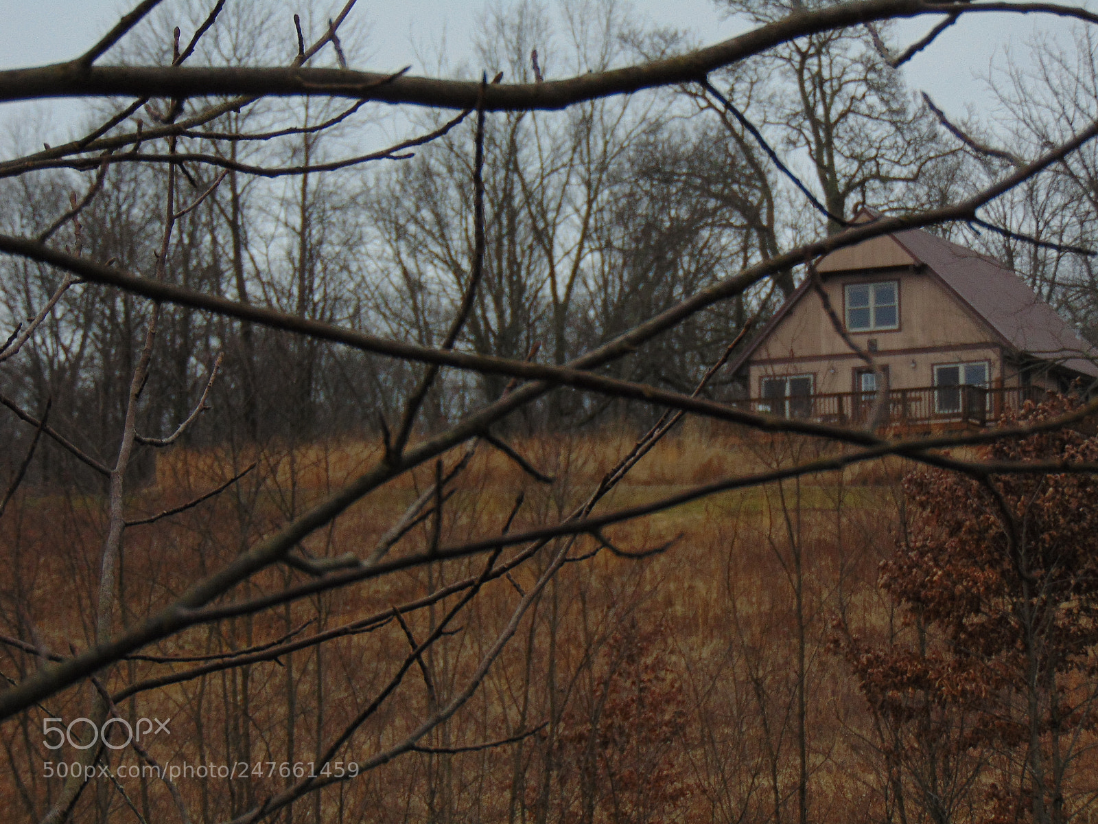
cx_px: 549
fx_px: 4219
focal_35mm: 133
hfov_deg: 14.8
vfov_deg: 11.1
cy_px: 412
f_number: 4
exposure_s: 1/30
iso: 80
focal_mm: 23.9
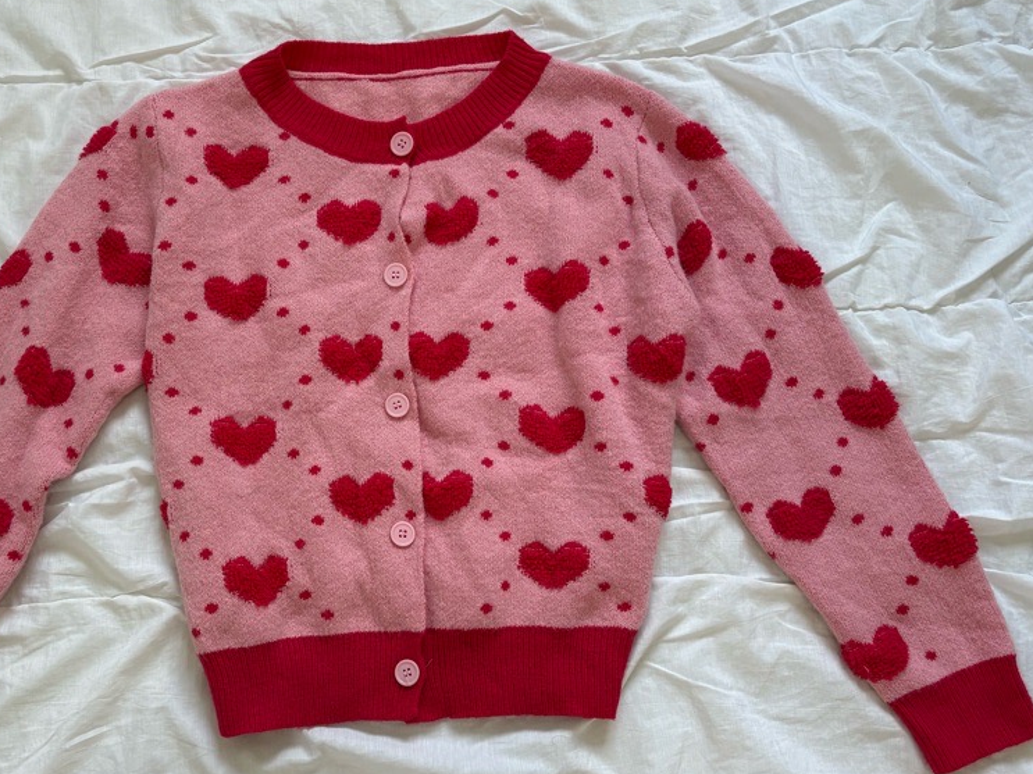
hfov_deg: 52.3
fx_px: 1044
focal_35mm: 35
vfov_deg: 40.6
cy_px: 434
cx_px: 410
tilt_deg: -80.8
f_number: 1.6
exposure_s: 1/122
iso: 125
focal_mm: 5.96
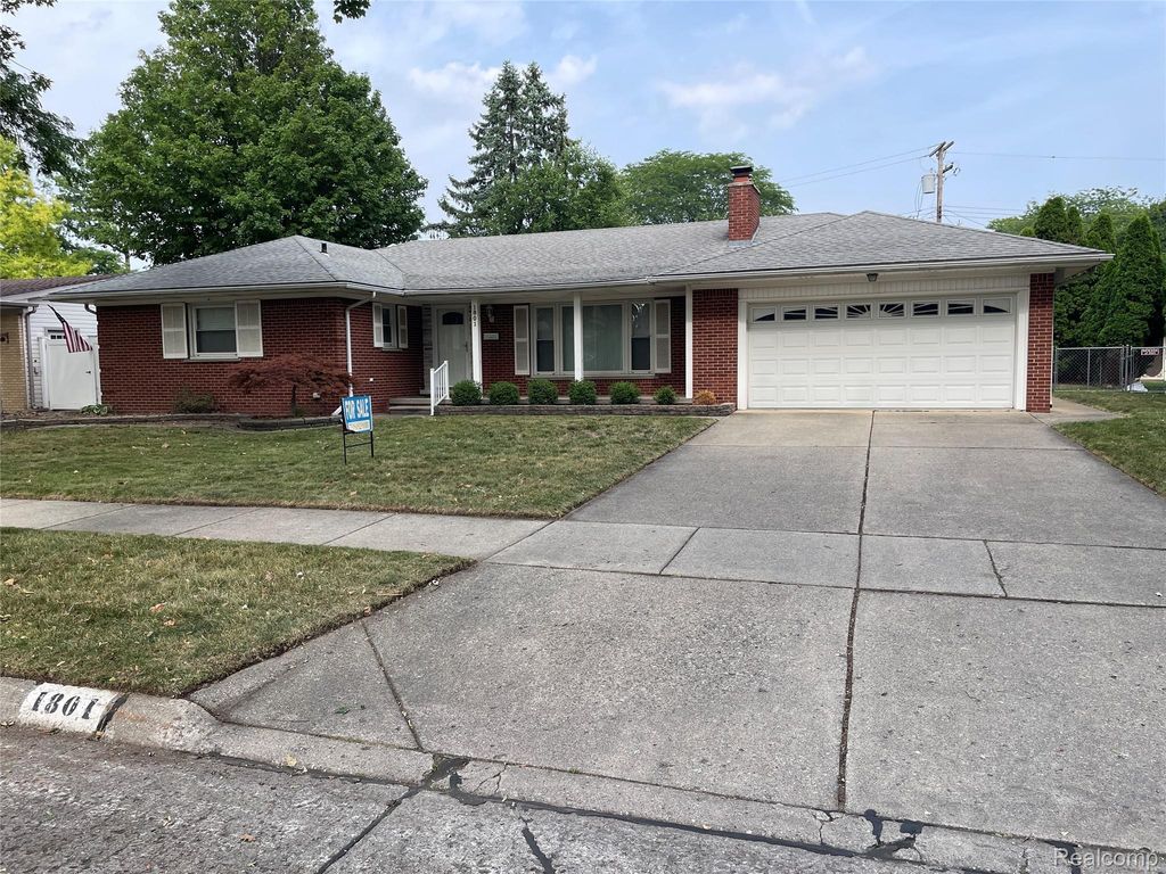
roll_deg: +1.0
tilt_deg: -4.3
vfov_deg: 53.1
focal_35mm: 26
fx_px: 876
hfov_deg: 67.3
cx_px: 583
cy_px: 437
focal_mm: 4.2
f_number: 1.6
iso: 32
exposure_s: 1/1043
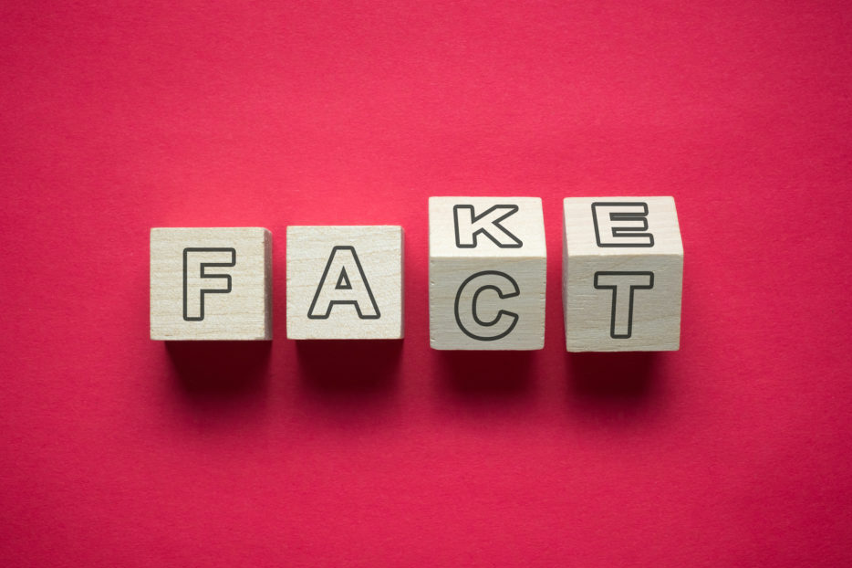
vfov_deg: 15.0
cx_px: 416
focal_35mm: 91
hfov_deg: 22.4
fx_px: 2153
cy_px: 282
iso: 200
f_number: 10
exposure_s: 1/7
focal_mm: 55
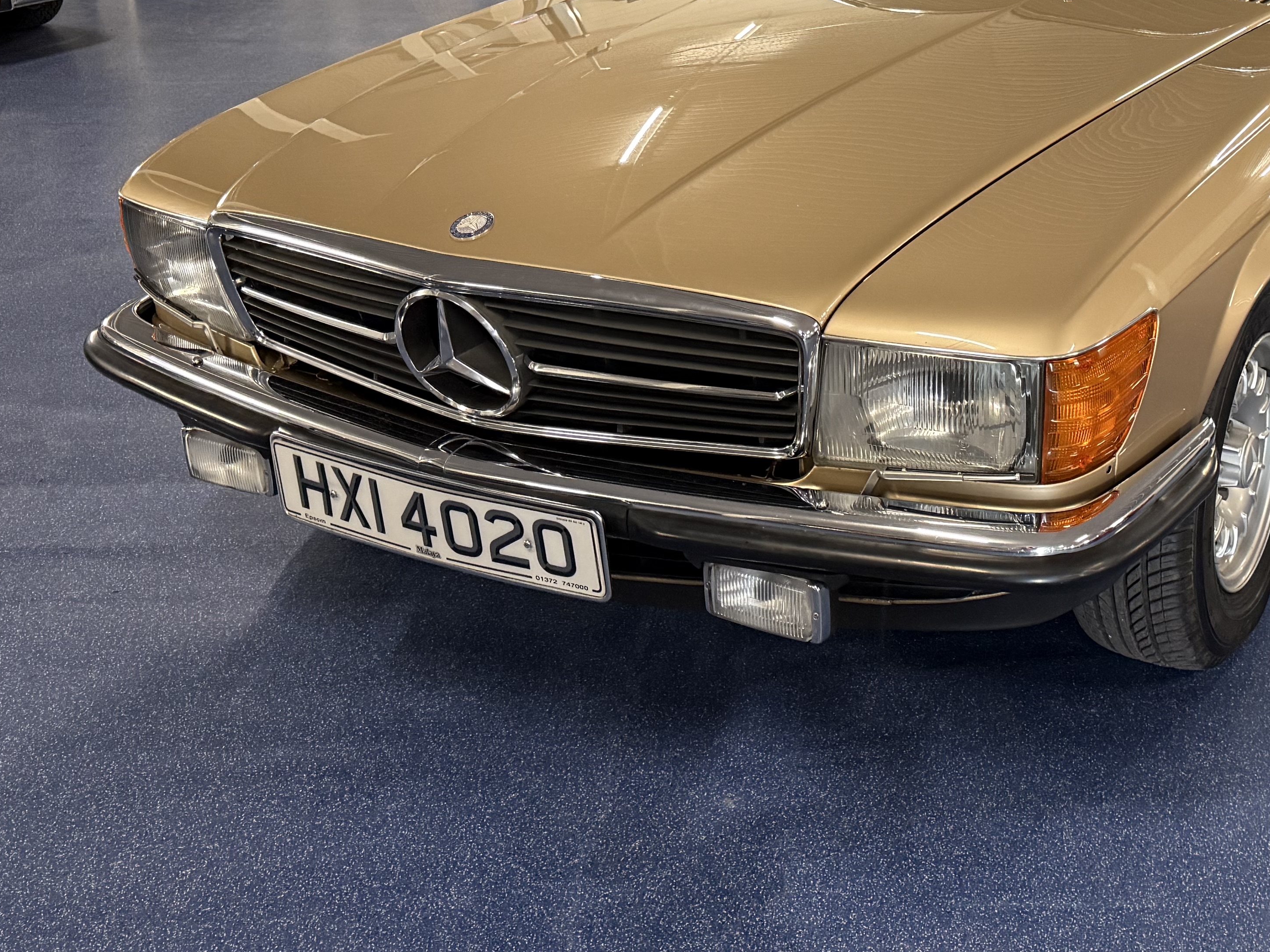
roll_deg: +0.5
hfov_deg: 39.6
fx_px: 1724
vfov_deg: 30.1
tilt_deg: -16.0
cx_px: 911
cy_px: 191
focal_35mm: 47
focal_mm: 6.76
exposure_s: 1/50
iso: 400
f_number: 1.78
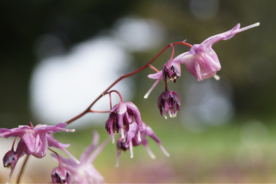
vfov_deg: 18.2
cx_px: 138
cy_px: 92
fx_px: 575
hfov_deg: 27.0
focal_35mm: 75
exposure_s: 1/250
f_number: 6.3
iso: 100
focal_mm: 50
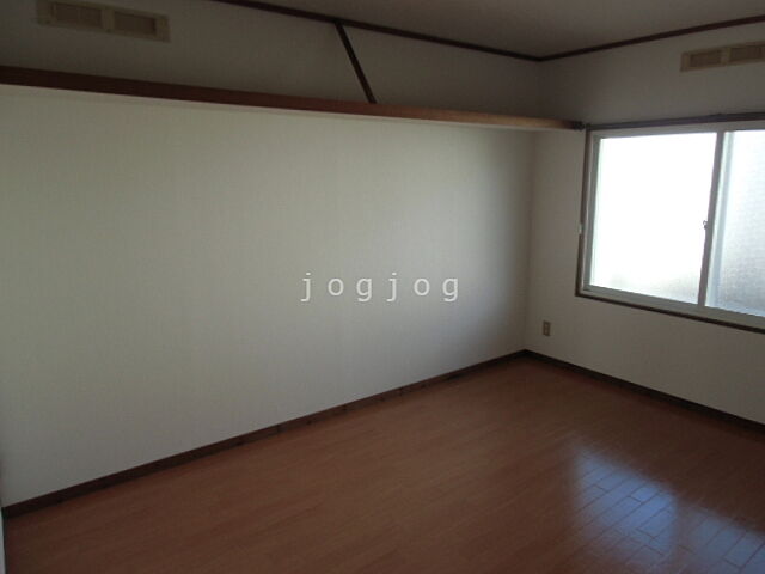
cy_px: 287
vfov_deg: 56.8
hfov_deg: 71.6
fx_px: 530
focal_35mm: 24
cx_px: 382
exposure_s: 1/100
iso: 200
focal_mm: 4.24
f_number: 3
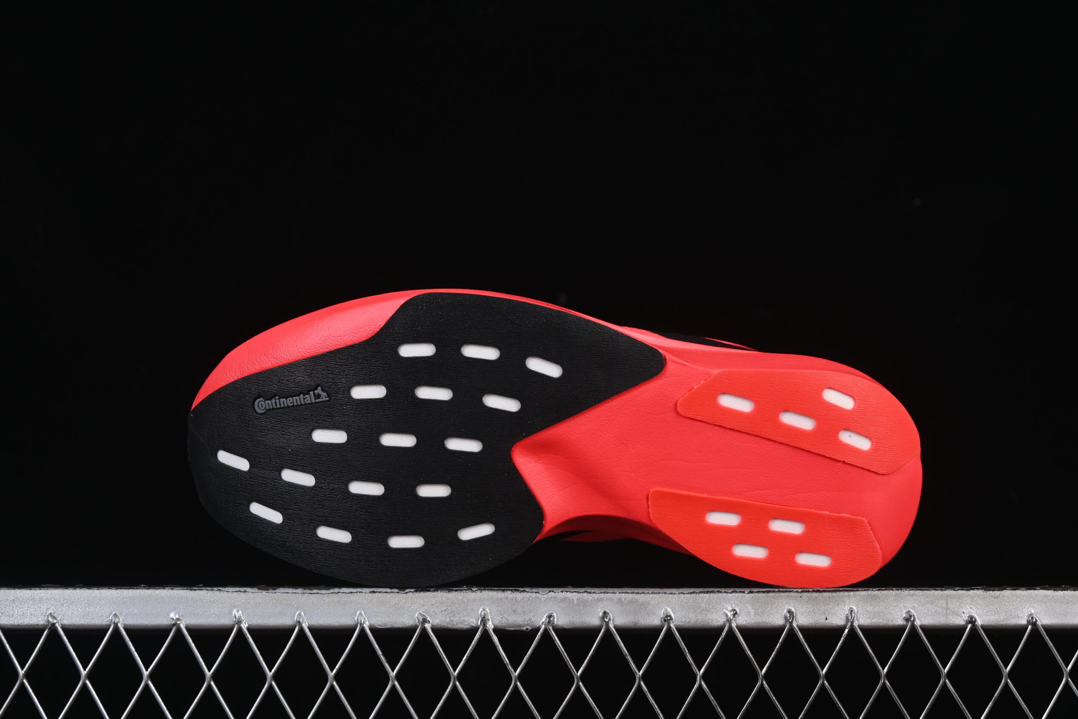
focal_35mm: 76
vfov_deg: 17.9
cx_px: 545
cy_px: 361
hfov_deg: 26.7
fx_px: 2276
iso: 160
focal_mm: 50
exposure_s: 1/80
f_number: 8
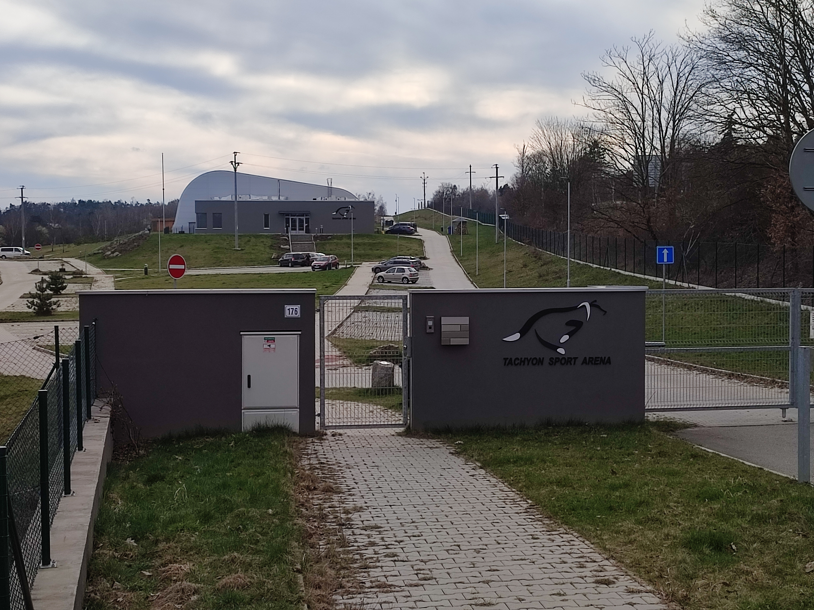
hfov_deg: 69.4
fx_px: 588
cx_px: 407
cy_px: 305
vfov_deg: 54.9
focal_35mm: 25
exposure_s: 1/690
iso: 50
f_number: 1.9
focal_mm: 6.04
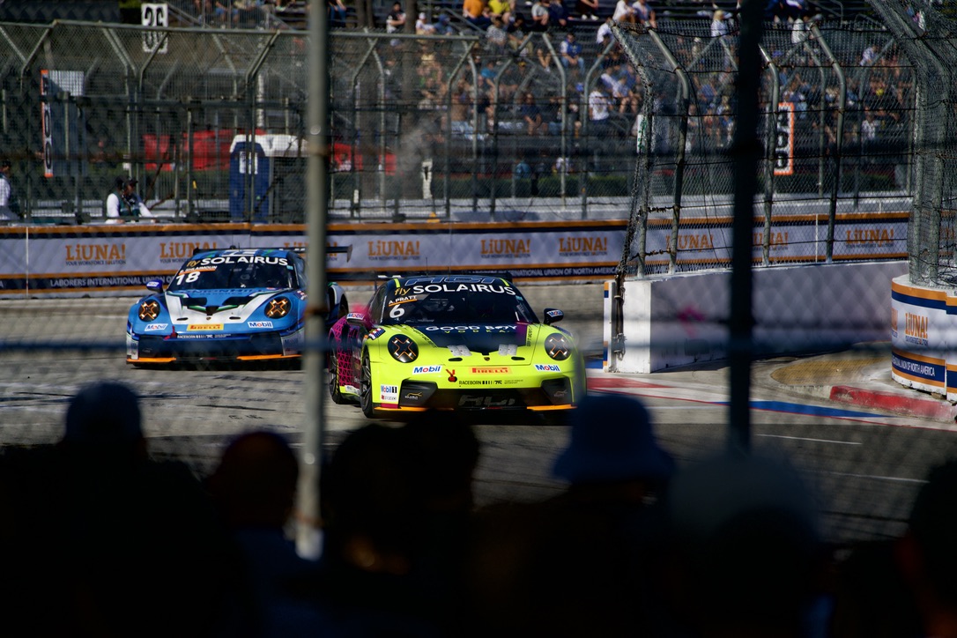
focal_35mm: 180
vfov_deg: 7.6
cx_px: 478
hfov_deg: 11.4
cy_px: 319
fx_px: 4785
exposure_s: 1/3200
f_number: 2.8
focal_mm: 180
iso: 125
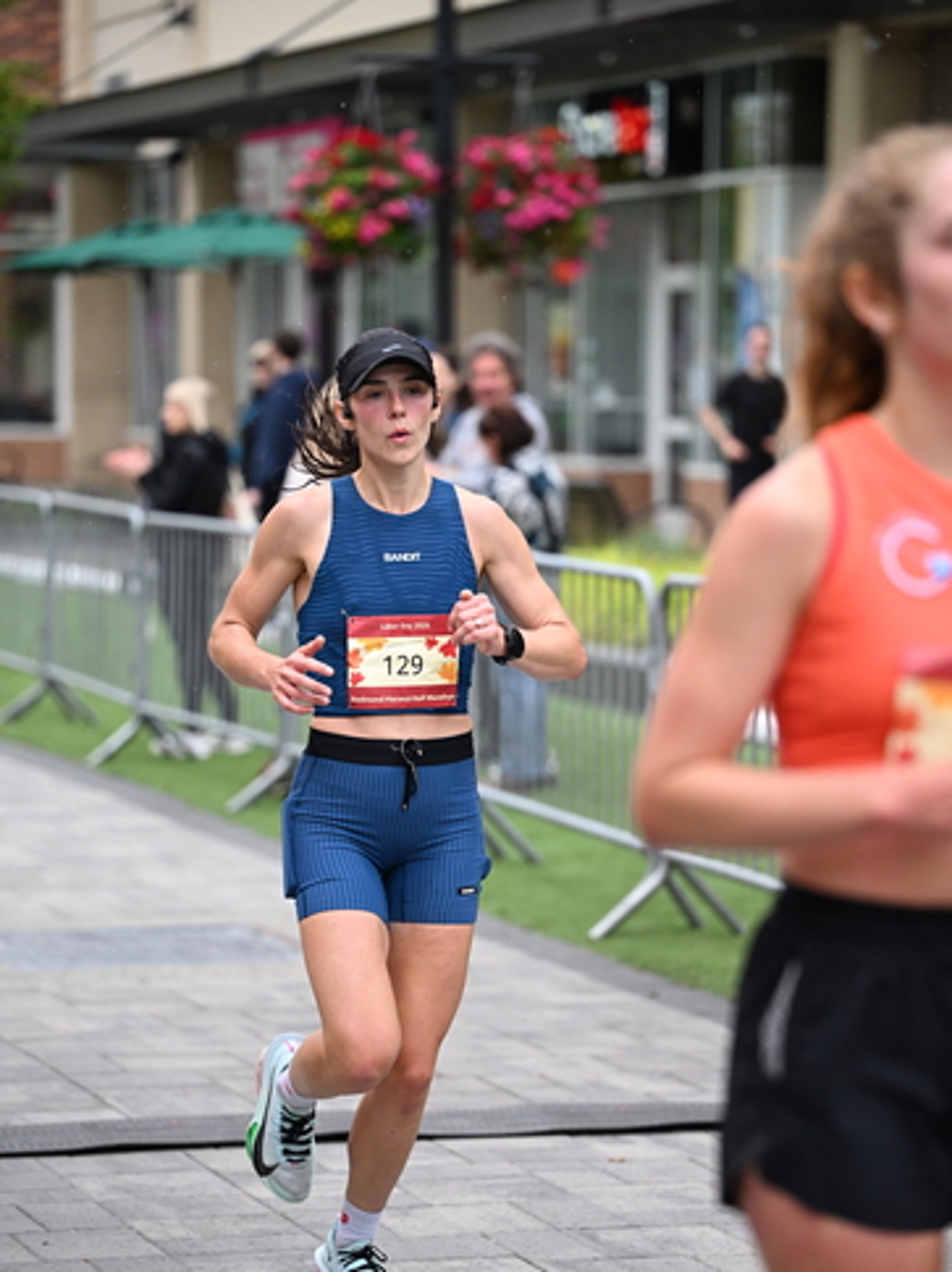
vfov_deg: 15.1
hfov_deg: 11.3
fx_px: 4810
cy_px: 679
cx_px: 476
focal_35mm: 131
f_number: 2.8
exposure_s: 1/1600
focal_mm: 120
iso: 1250
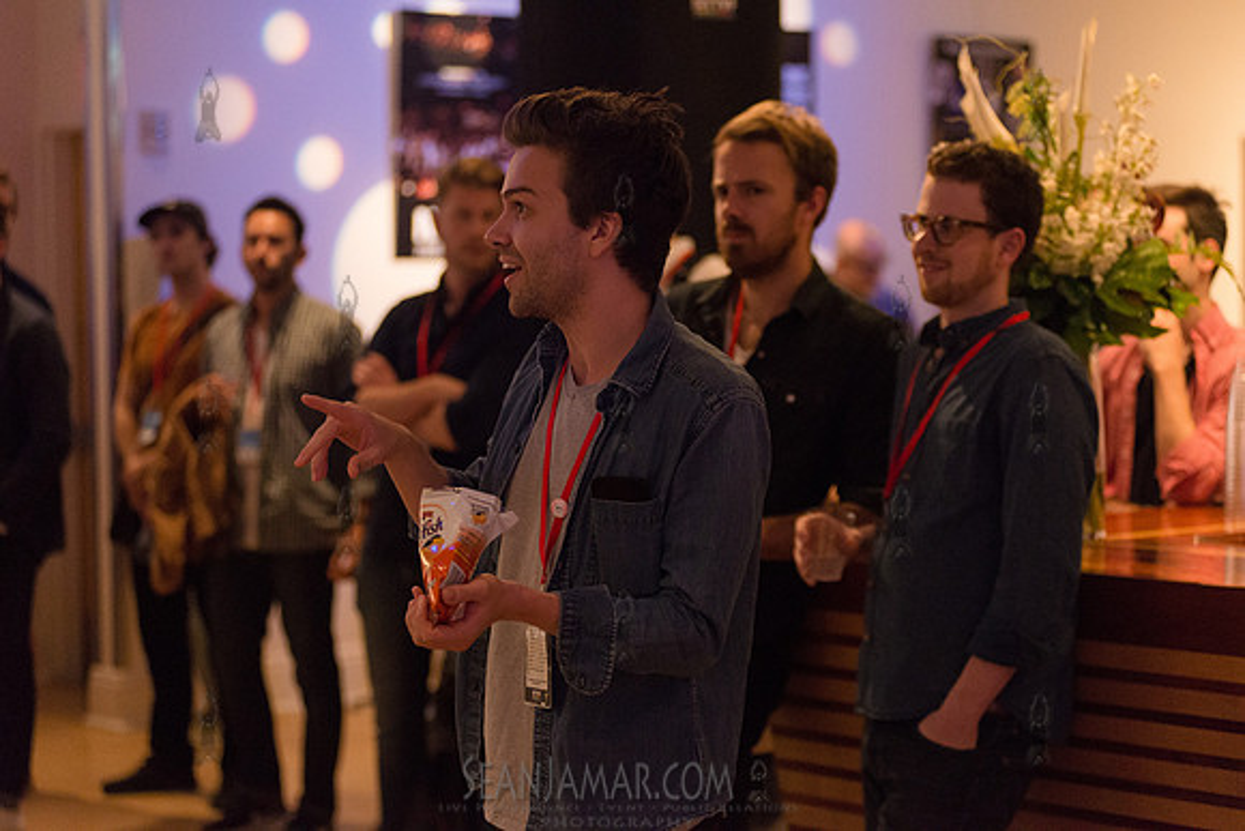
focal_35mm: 86
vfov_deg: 15.9
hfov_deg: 23.6
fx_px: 2975
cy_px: 416
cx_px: 622
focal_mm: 86
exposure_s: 1/200
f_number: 2.8
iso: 4000
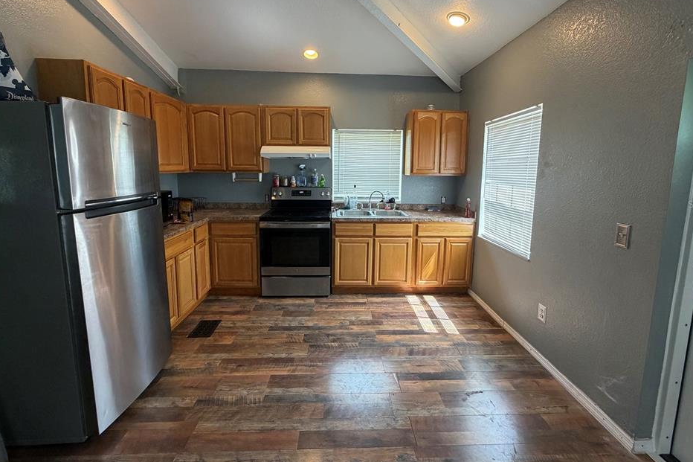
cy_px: 204
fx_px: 308
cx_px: 352
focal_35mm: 16
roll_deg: -1.0
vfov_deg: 73.5
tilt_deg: -8.2
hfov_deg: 96.7
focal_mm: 2.22
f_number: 2.2
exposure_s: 1/120
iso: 320
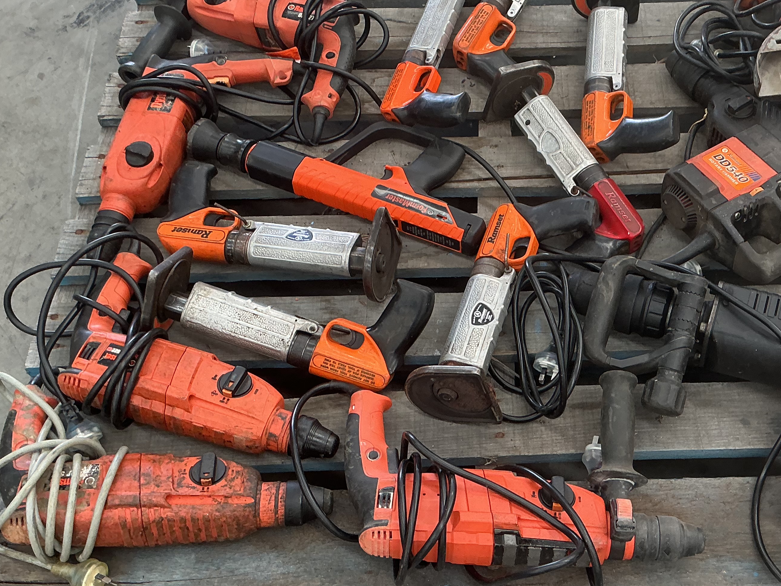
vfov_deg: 32.2
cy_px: 279
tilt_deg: -56.1
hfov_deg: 41.6
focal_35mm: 45
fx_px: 1015
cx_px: 512
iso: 32
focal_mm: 3
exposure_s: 1/50
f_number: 1.8
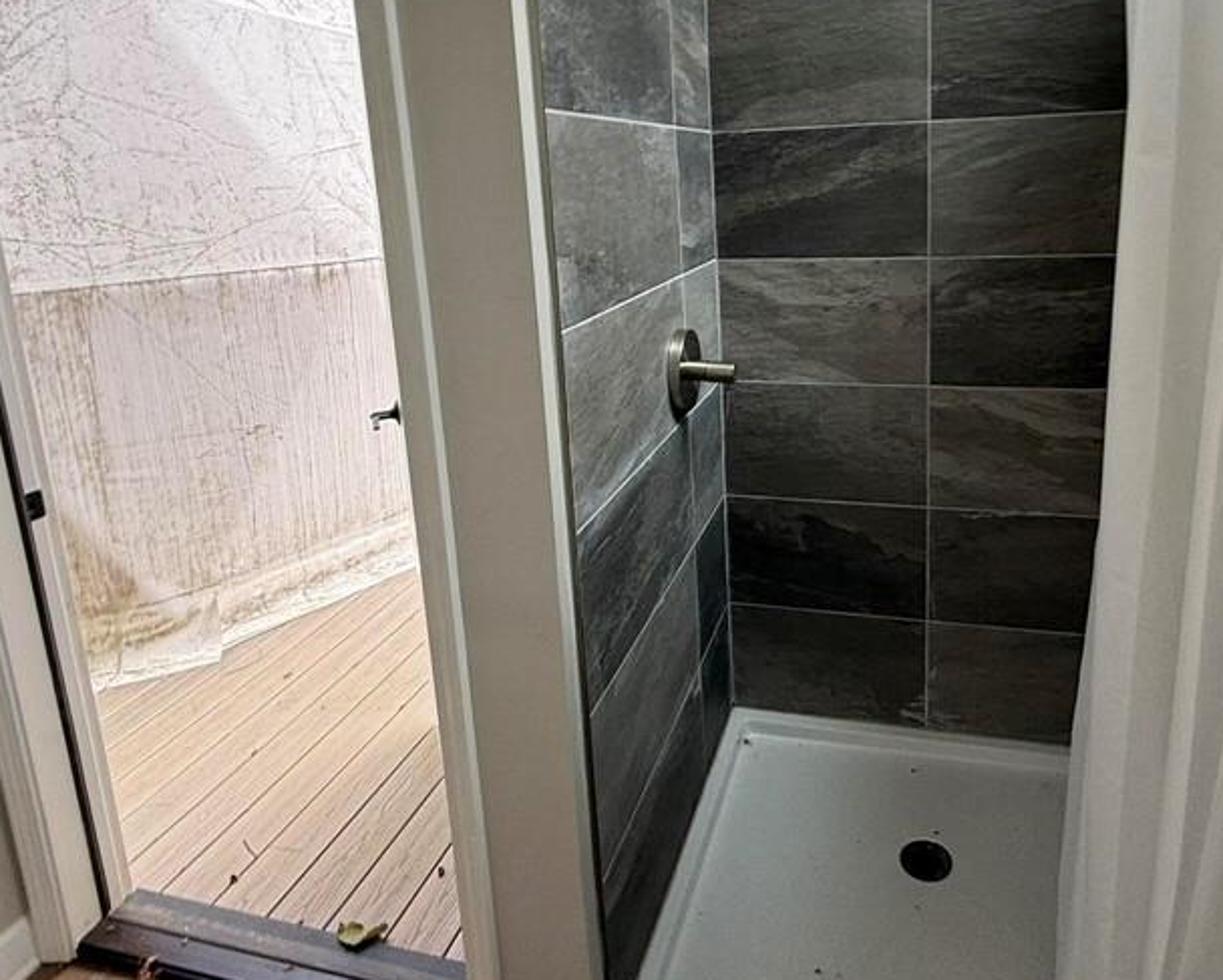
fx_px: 833
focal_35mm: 23
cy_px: 328
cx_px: 734
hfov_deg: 71.8
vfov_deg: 59.5
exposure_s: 1/101
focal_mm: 2.22
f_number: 2.2
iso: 40
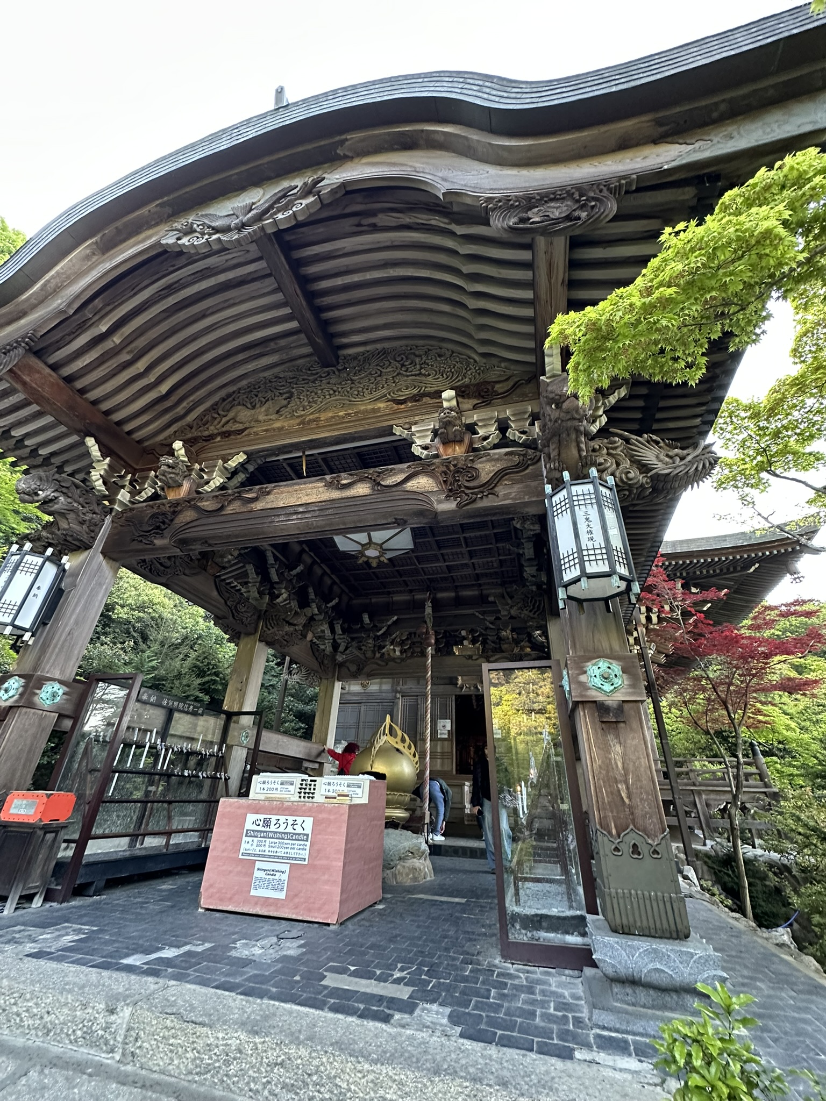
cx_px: 413
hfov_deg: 85.7
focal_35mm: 14
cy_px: 550
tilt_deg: +28.1
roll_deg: -0.9
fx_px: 445
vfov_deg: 102.1
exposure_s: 1/99
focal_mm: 2.22
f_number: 2.2
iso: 320
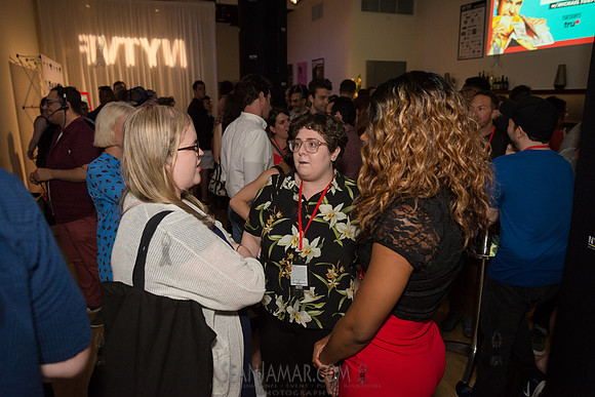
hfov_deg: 67.4
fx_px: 446
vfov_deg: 48.0
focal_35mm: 27
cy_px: 198
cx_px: 298
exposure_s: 1/500
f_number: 4
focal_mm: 27
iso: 2500
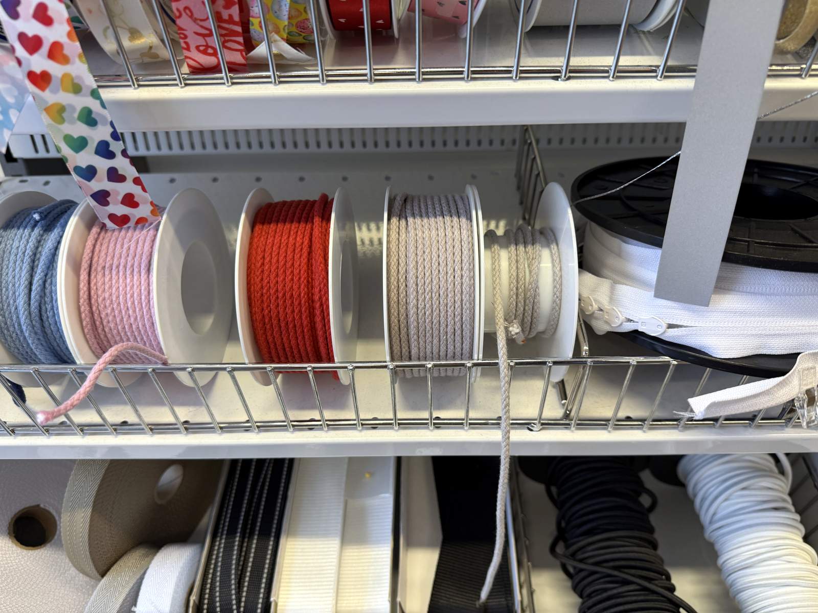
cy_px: 306
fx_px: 567
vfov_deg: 56.8
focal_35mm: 24
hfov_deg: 71.6
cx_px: 409
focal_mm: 6.76
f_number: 1.78
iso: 125
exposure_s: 1/100
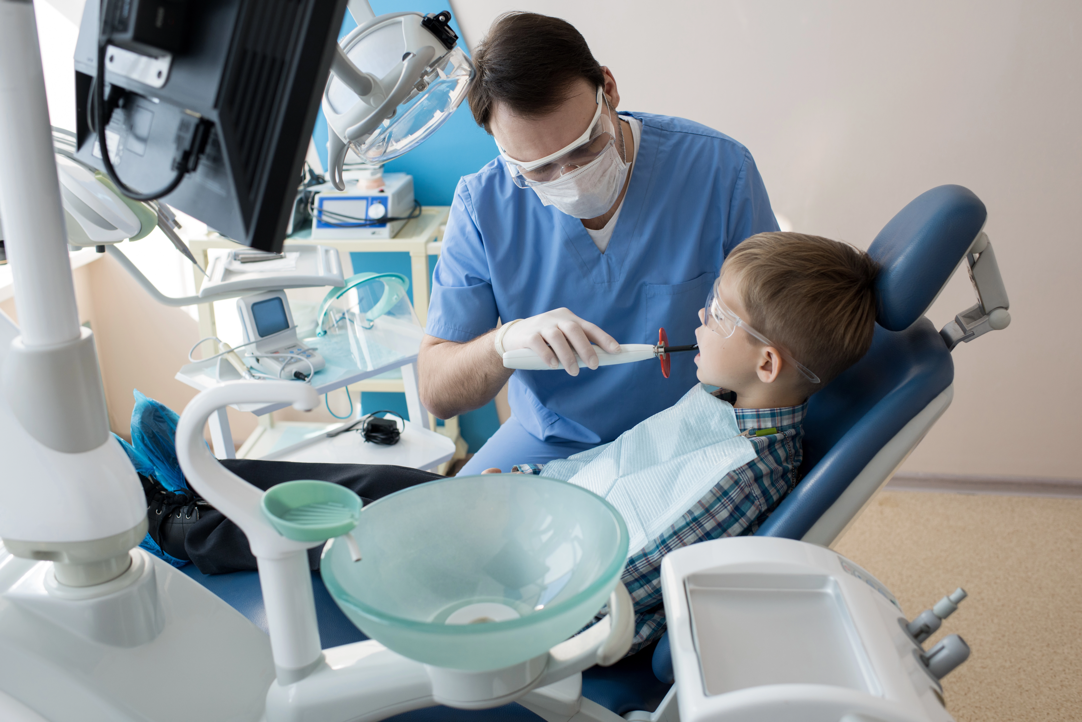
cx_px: 541
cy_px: 361
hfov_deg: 54.4
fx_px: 1052
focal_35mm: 35
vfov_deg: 37.9
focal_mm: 35
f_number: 4
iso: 400
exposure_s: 1/160
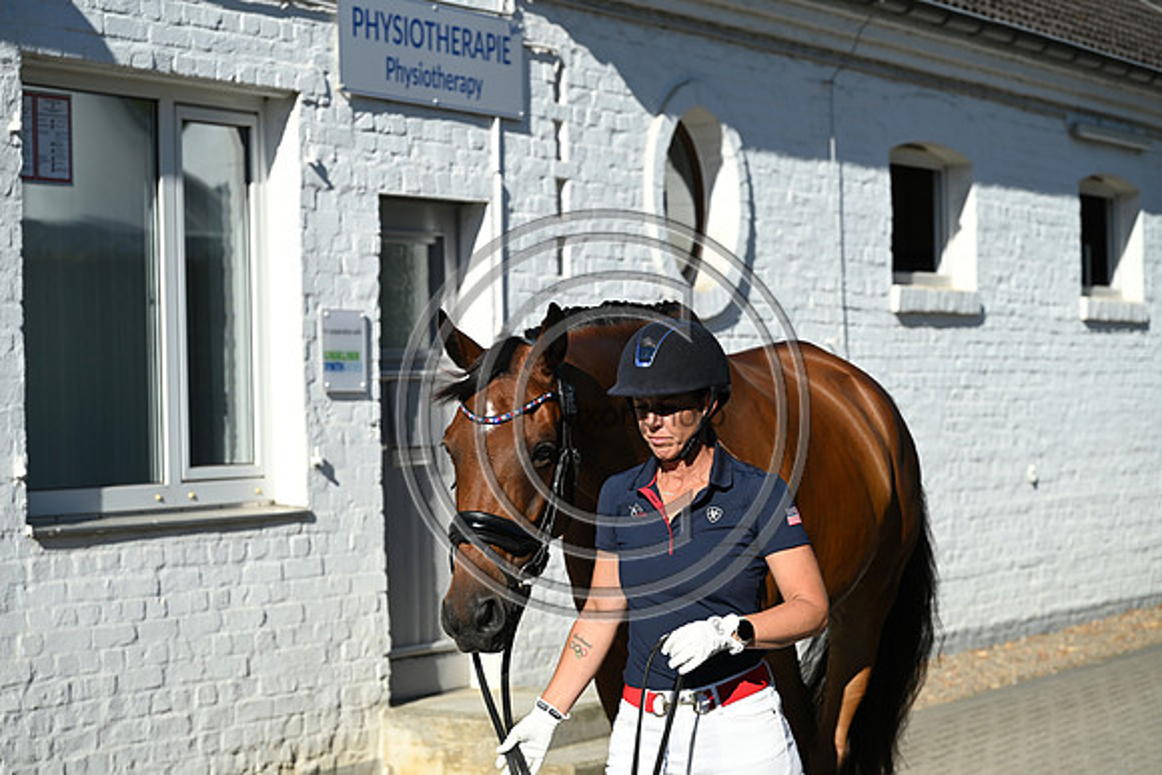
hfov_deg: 20.8
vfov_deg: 14.0
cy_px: 388
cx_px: 581
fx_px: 3164
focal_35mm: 98
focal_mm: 98
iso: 280
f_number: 5.6
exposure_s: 1/1600
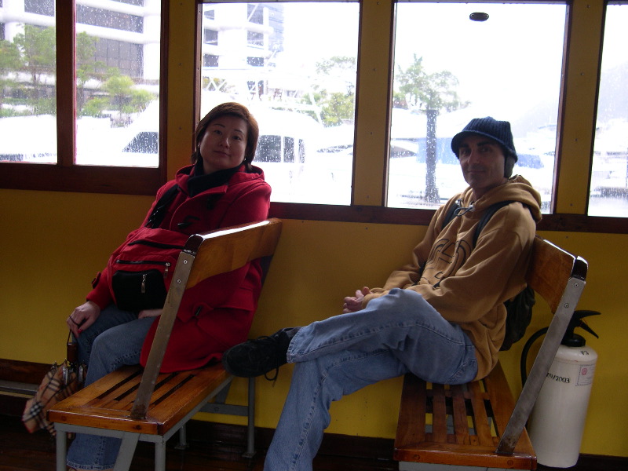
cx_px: 314
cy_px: 236
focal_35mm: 38
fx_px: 689
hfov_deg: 49.0
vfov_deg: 37.7
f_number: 2.8
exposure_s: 1/43.7
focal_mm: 8
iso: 100
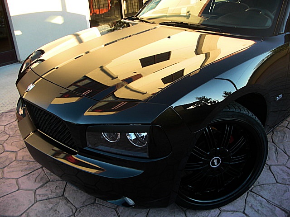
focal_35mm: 36
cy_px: 108
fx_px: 302
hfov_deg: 51.4
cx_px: 145
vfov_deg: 39.7
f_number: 2.8
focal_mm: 6.3
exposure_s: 1/80
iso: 50
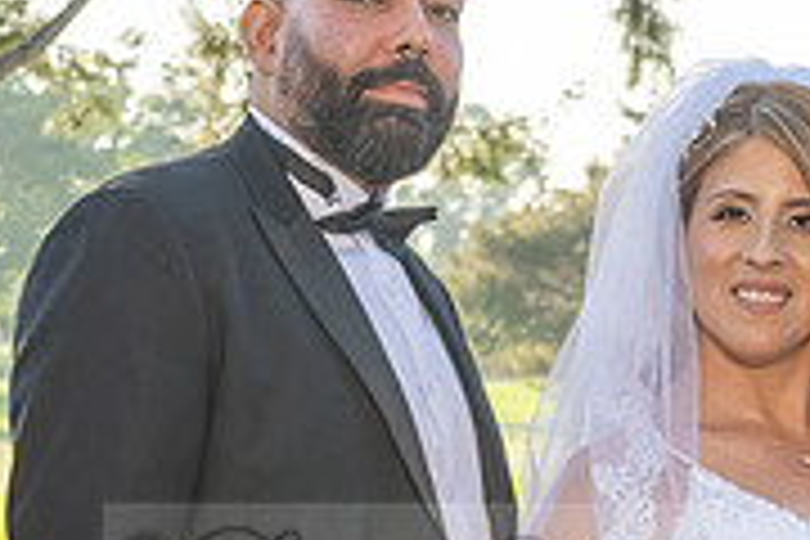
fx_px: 4410
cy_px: 700
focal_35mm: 196
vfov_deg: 6.9
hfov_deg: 10.5
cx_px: 630
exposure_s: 1/200
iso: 200
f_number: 6.3
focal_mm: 55
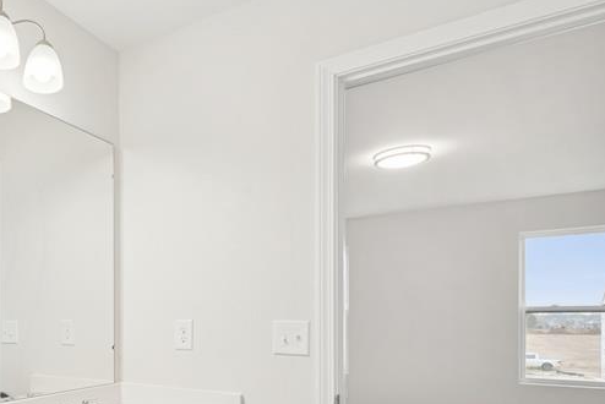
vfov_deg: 43.2
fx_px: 488
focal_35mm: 29
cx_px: 94
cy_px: 316
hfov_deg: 57.3
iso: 100
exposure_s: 1/2.5
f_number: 9
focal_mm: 14
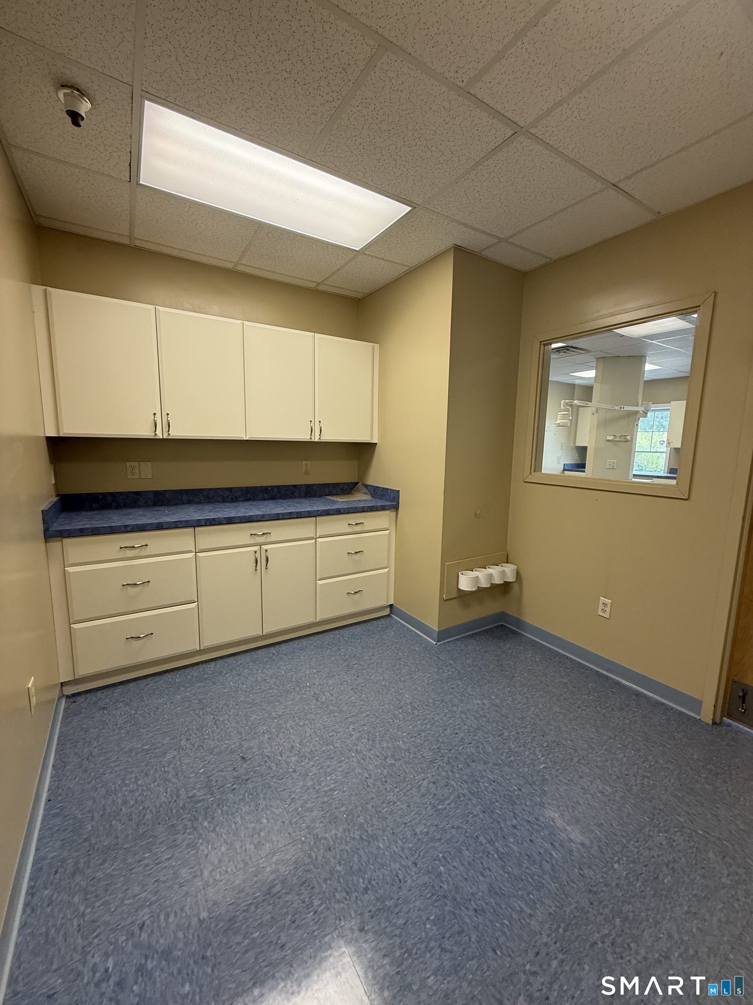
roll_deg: -1.5
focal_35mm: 14
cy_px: 502
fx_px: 406
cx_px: 376
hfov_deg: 85.7
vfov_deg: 102.1
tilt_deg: -8.1
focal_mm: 2.22
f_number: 2.2
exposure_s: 1/120
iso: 200
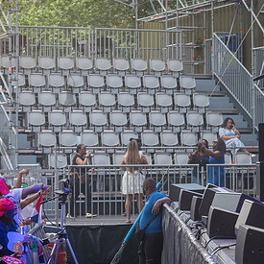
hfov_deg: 11.1
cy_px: 129
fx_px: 1355
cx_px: 225
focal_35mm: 157
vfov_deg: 11.1
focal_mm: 80
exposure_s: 1/250
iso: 1000
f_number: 4.5
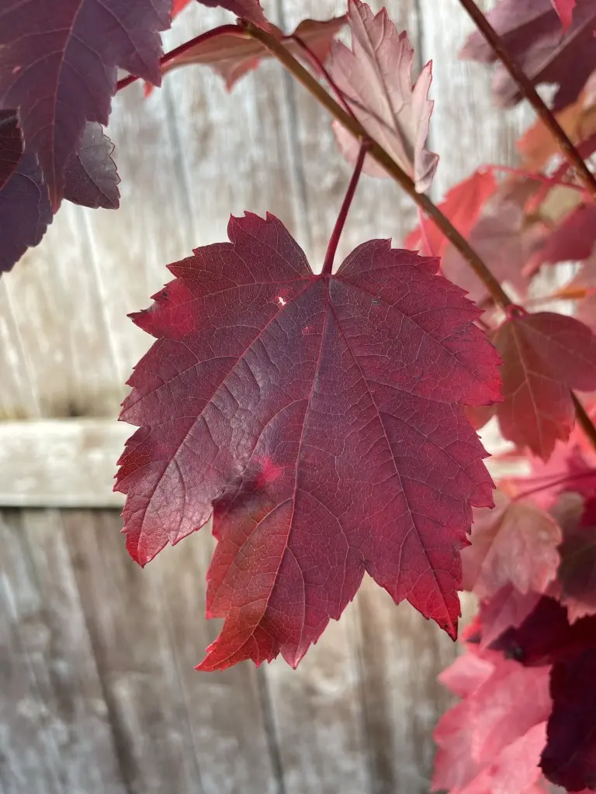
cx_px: 298
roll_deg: +6.4
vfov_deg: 67.3
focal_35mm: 26
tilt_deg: -17.3
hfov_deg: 53.1
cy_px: 397
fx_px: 597
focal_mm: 4.2
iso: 32
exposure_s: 1/298
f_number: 1.6
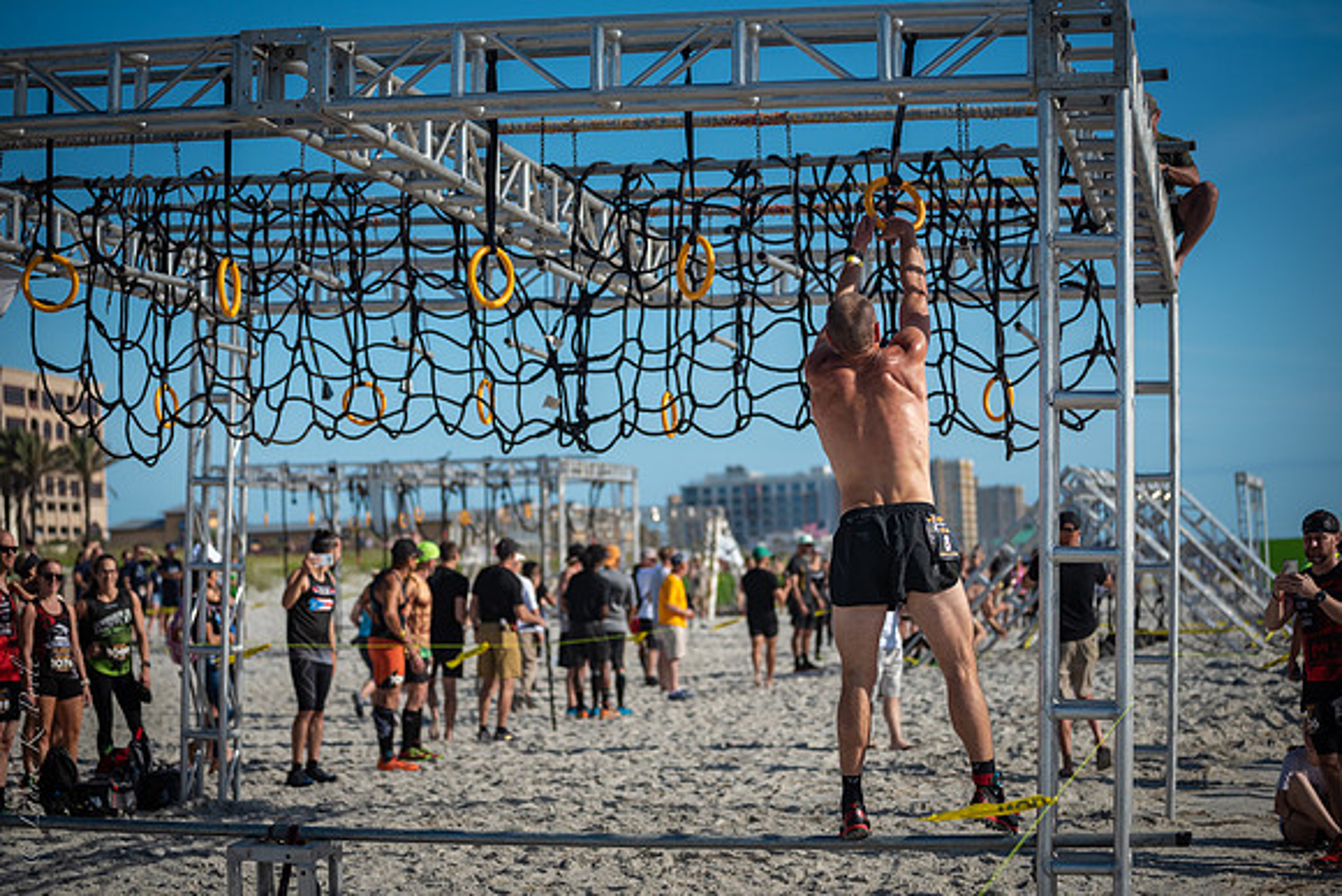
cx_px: 671
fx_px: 2610
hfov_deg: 28.8
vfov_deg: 19.5
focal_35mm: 70
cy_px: 448
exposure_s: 1/4000
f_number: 2.8
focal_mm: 70
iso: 320
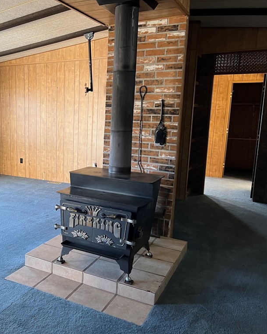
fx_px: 336
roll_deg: -0.9
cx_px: 60
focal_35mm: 34
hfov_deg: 41.8
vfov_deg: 52.9
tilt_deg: -11.5
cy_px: 167
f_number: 1.5
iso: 125
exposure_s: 1/63
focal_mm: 5.7
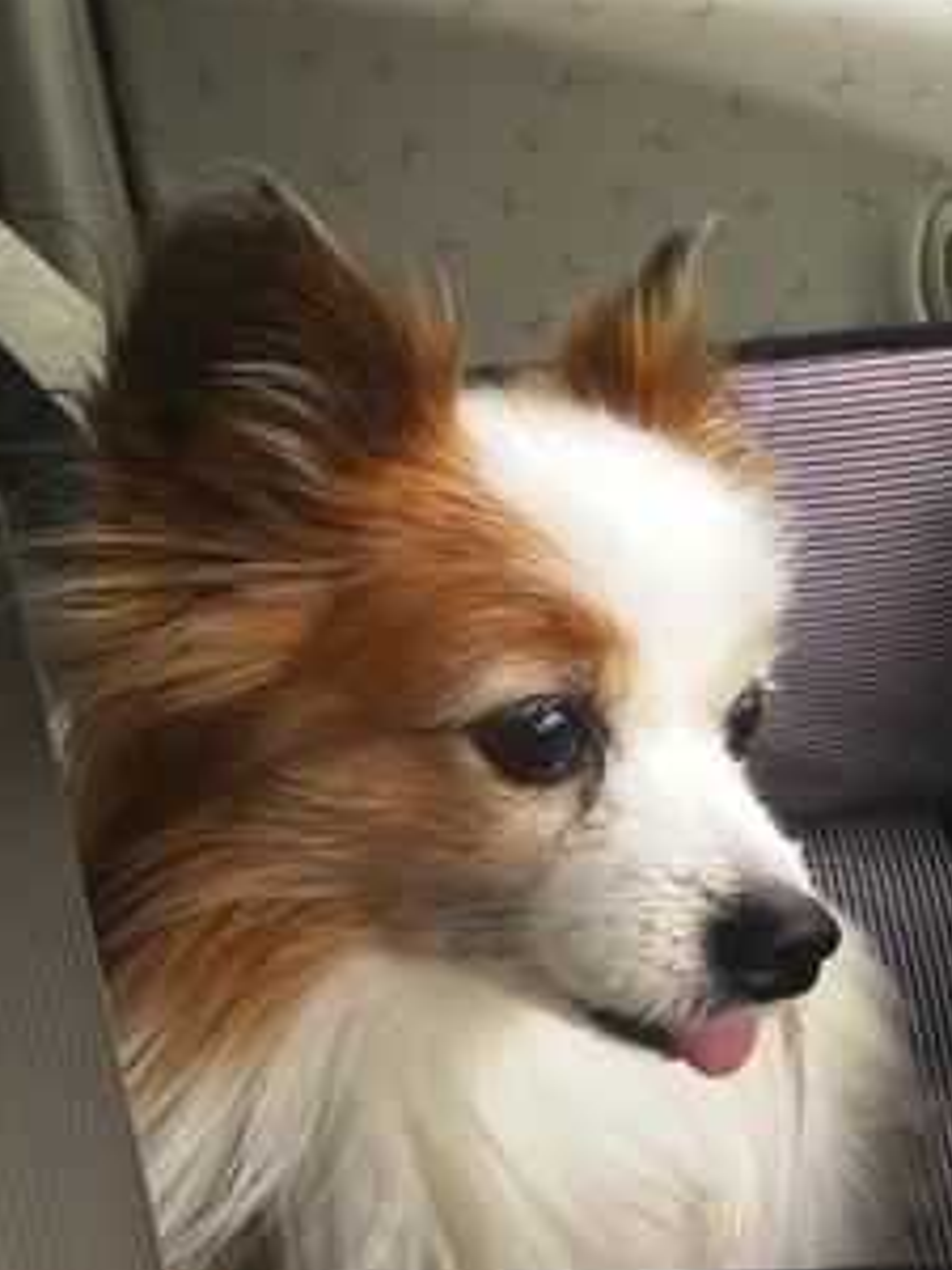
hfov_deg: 36.0
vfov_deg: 46.7
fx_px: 1467
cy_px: 559
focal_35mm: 40
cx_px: 461
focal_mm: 4
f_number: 2.2
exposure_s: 1/120
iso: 64
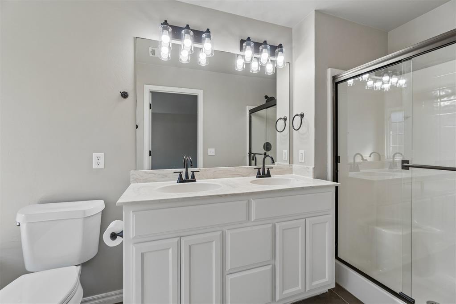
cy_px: 152
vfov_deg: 77.3
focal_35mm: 15
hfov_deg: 100.4
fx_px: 190
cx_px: 228
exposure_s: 1/125
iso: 200
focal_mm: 10
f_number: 6.3
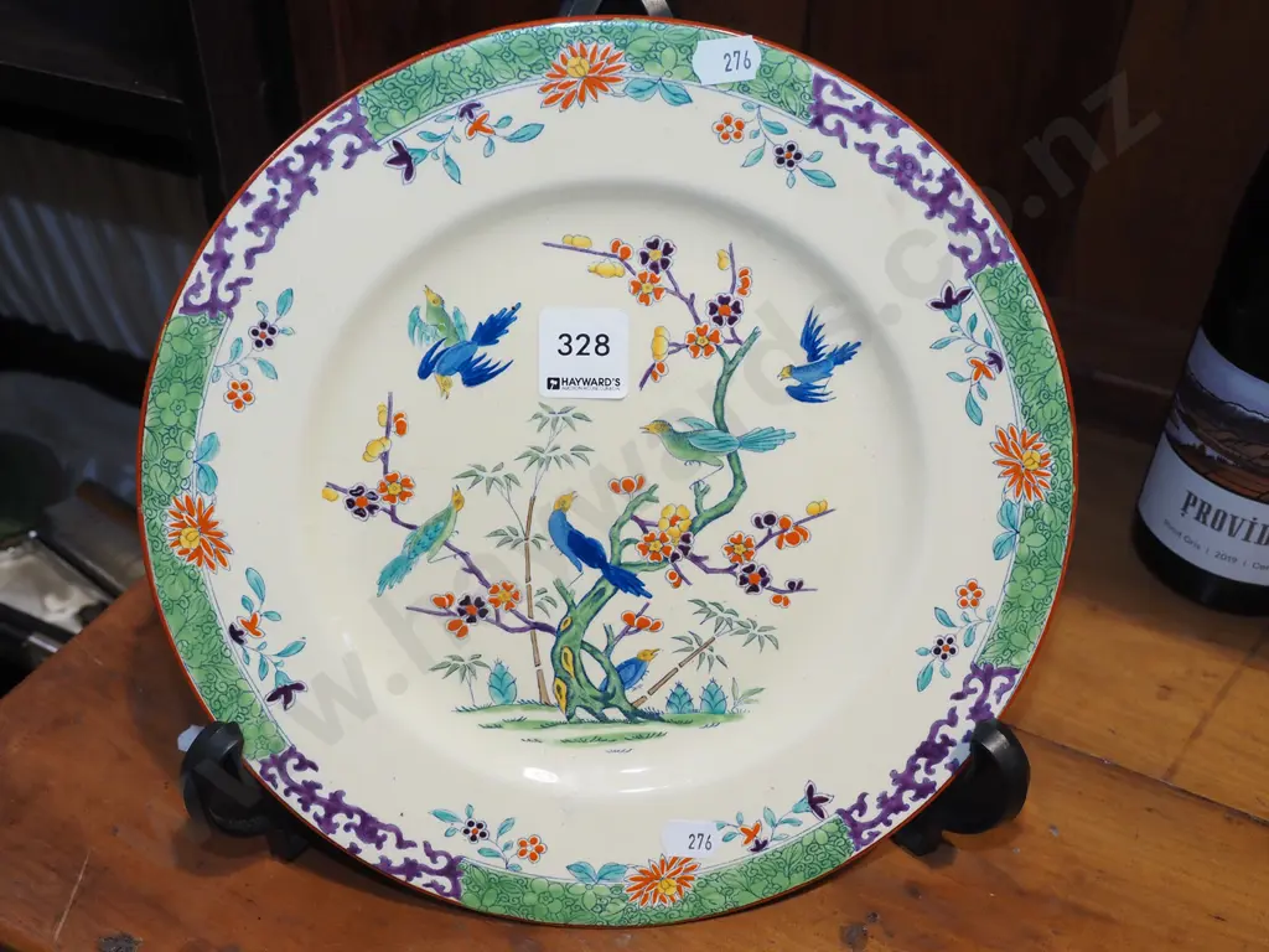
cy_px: 476
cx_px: 634
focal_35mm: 36
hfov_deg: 51.4
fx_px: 1320
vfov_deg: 39.7
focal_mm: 18
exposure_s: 1/160
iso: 1000
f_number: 5.6
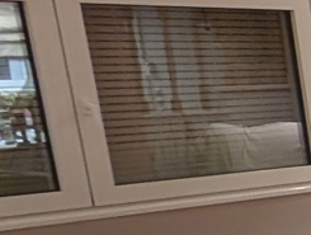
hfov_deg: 9.7
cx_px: 1076
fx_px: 847
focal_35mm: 94
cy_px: 217
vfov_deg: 15.6
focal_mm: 2.23
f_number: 1.95
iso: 187
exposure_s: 1/50
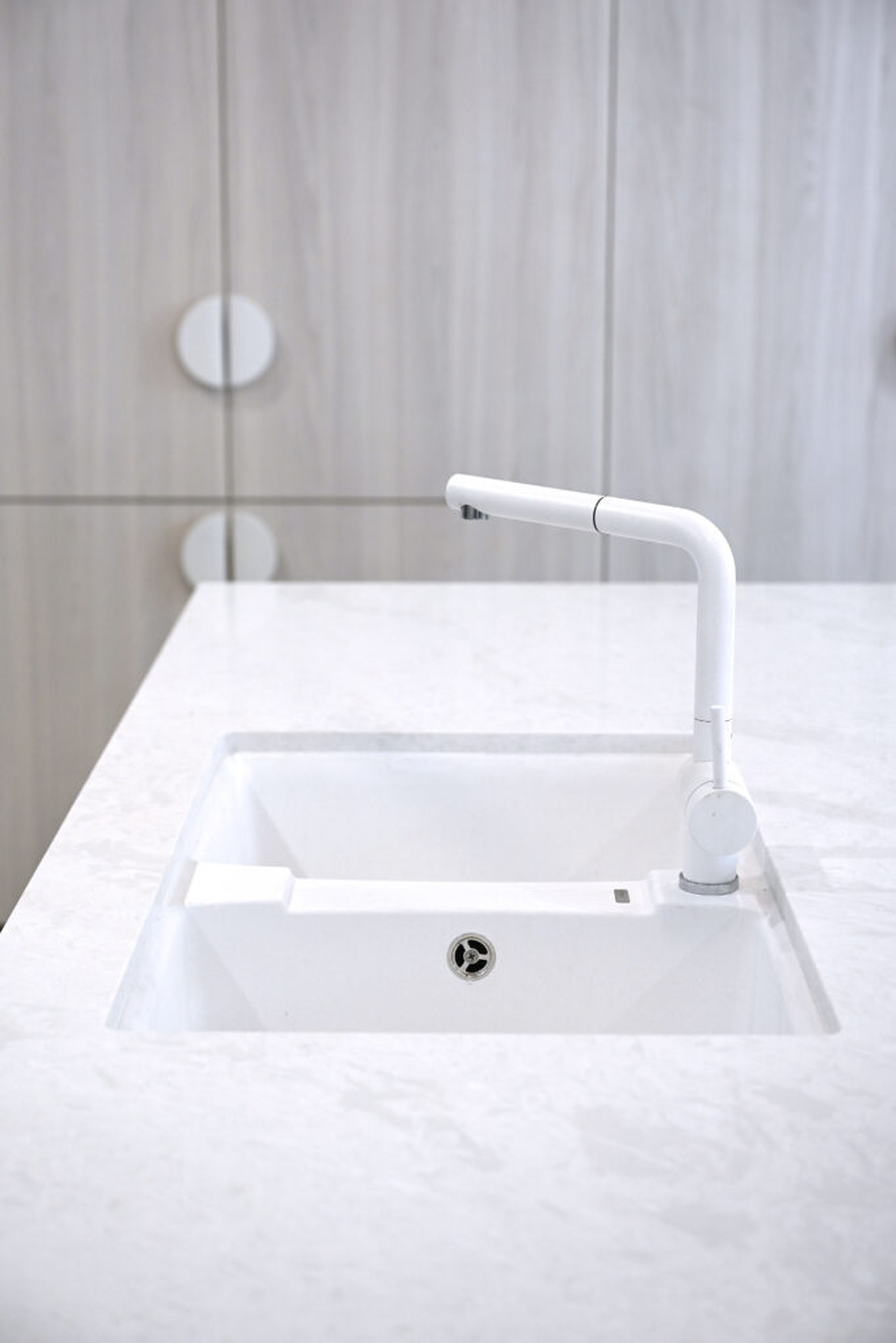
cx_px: 448
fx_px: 2388
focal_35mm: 64
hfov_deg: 21.2
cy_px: 672
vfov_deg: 31.4
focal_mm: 64
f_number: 4.5
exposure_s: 1/250
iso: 1600
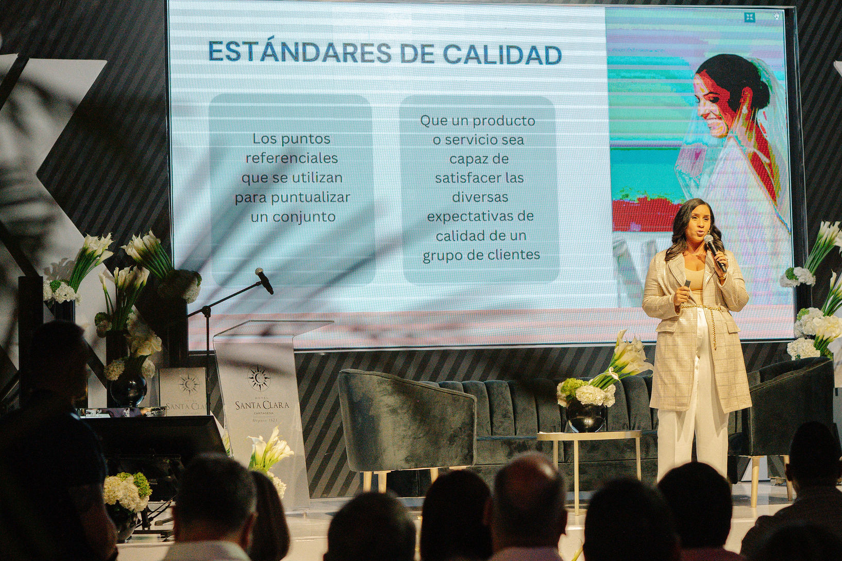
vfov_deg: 14.5
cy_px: 264
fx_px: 2198
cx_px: 499
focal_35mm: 94
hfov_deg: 21.7
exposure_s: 1/200
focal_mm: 50
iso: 3200
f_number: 2.5
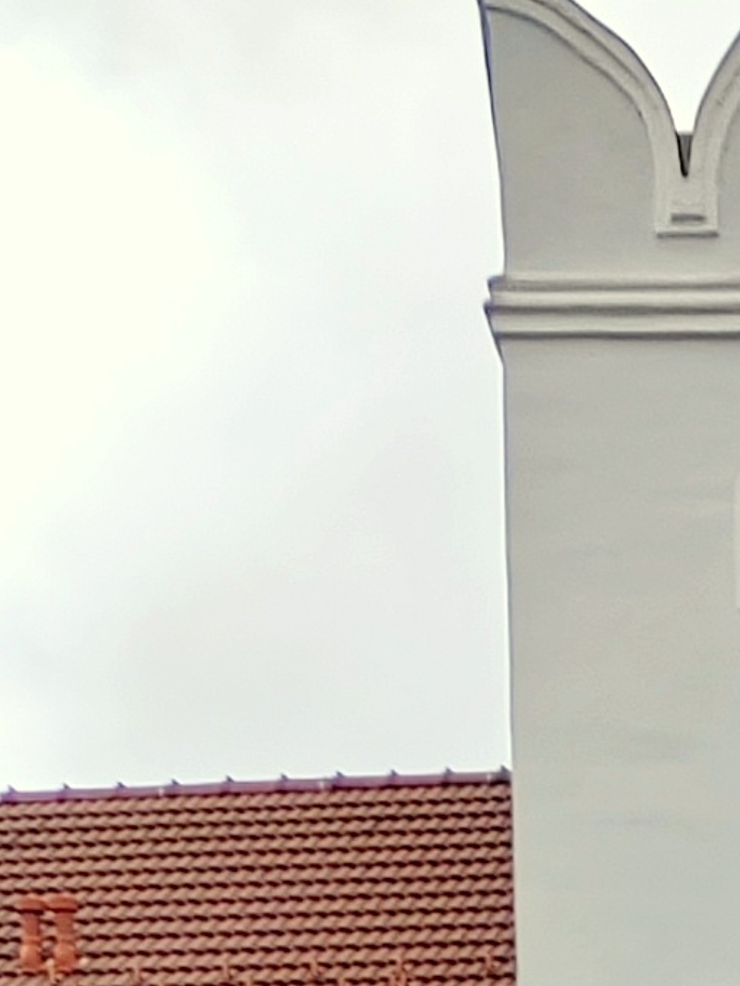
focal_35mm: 164
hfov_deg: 8.7
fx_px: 4672
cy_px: 2576
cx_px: 1372
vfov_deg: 10.1
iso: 101
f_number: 1.9
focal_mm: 5.52
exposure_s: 1/2932
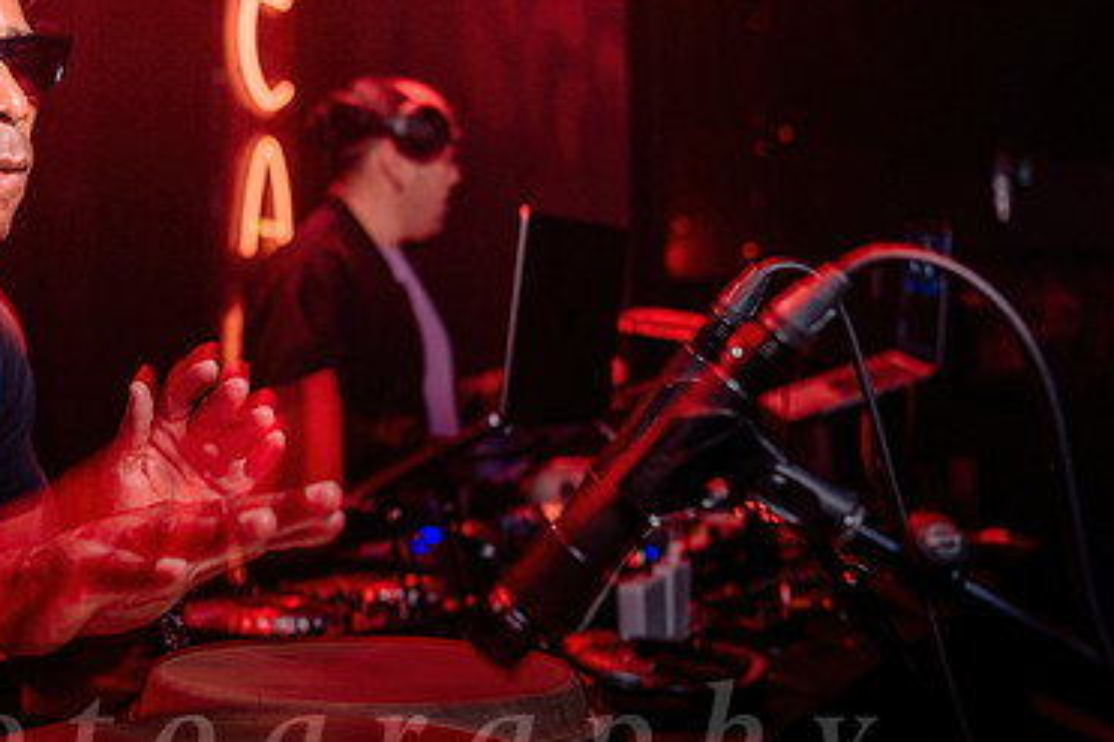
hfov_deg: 29.8
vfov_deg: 20.8
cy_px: 242
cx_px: 127
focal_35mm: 65
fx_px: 2010
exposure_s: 1/40
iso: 800
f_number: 3.2
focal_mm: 36
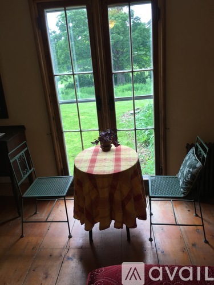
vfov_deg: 61.7
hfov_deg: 48.2
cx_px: 107
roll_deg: +5.2
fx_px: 239
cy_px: 142
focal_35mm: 29
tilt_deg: -17.9
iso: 32
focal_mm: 4.15
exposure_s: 1/60
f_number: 2.2
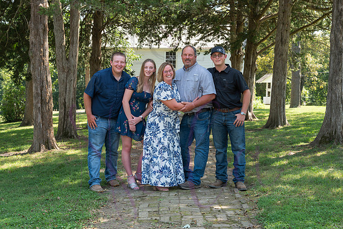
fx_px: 486
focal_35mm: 51
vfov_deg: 26.5
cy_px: 113
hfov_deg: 38.9
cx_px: 171
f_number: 8
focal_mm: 50
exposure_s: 1/200
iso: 800
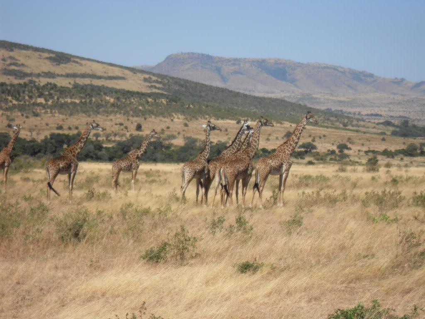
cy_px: 160
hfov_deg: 19.3
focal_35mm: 102
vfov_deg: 14.5
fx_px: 1252
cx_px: 212
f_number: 5.2
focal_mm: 18.1
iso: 80
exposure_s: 1/500
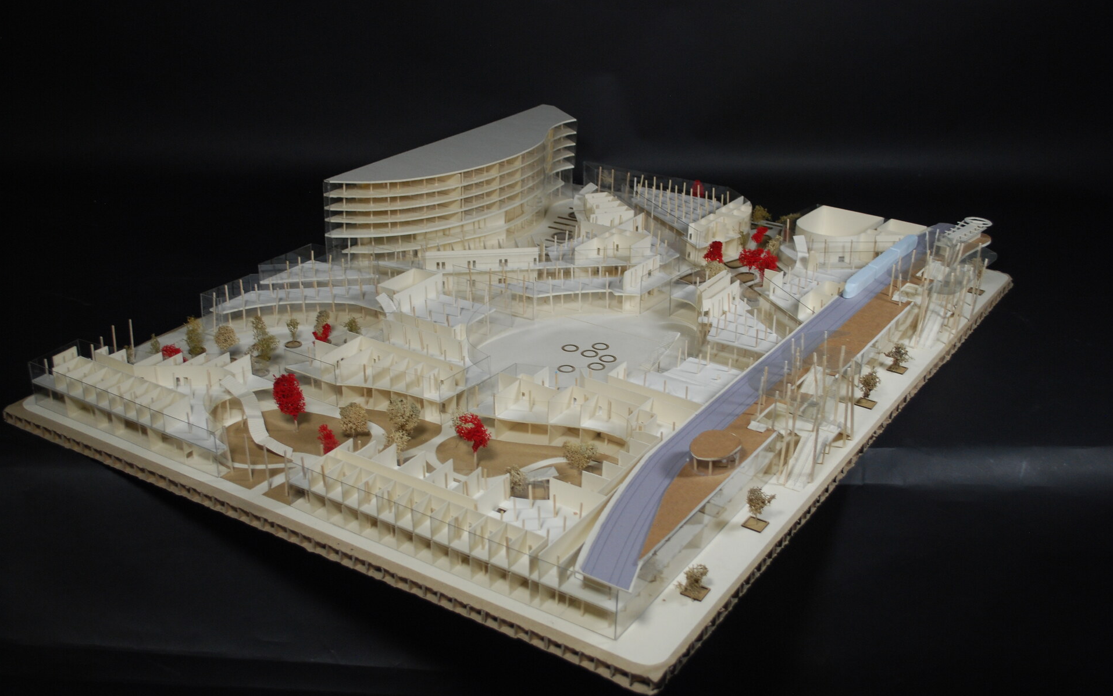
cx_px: 555
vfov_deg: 29.9
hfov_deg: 46.2
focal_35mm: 43
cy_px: 330
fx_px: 1304
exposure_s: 1/30
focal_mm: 28
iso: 280
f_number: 4.5
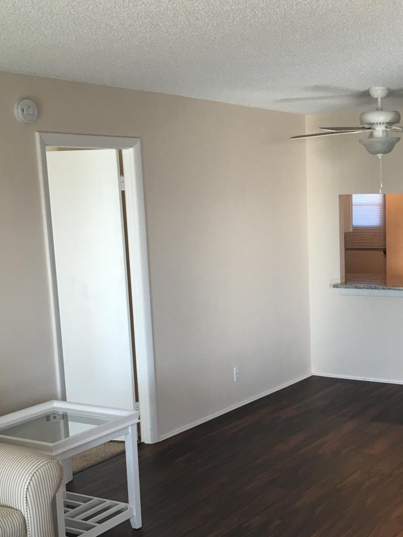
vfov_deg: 36.5
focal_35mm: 52
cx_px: 313
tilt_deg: -10.3
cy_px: 344
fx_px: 807
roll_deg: +1.5
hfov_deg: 27.6
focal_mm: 4.15
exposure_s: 1/30
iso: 25
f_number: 2.2
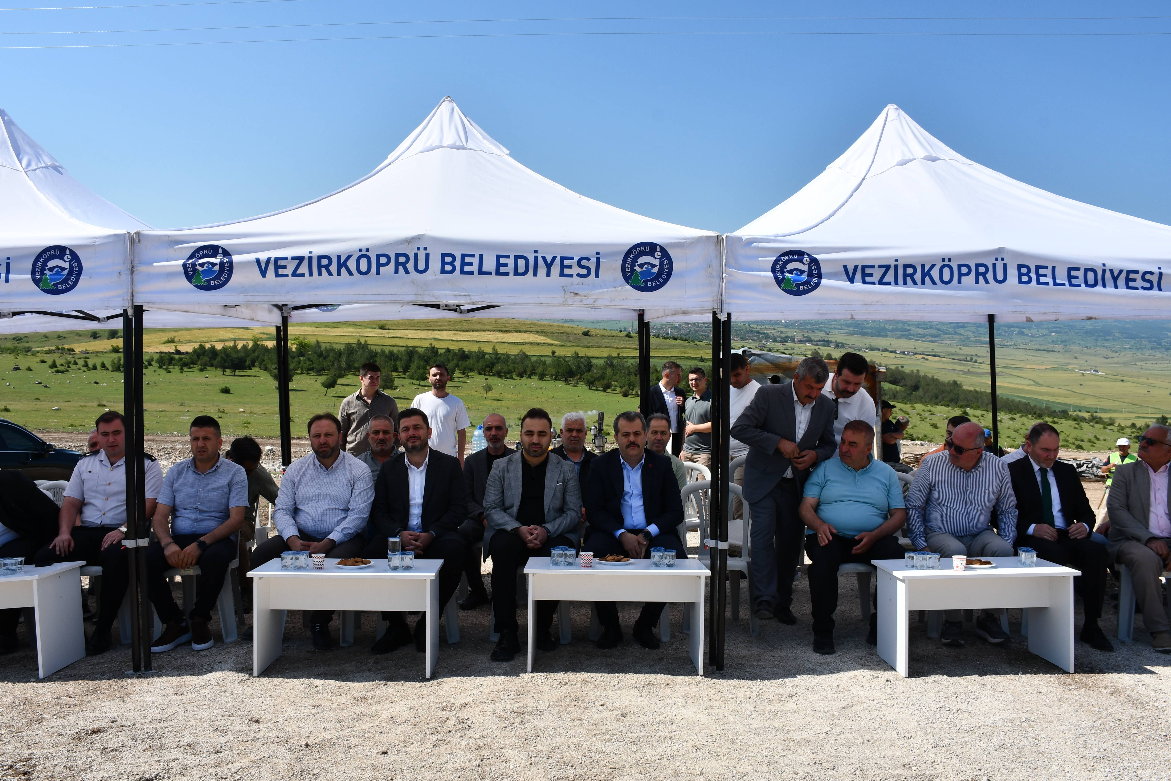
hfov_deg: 67.4
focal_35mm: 27
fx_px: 878
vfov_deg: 47.9
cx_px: 586
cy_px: 390
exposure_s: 1/640
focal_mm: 18
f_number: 13
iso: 250
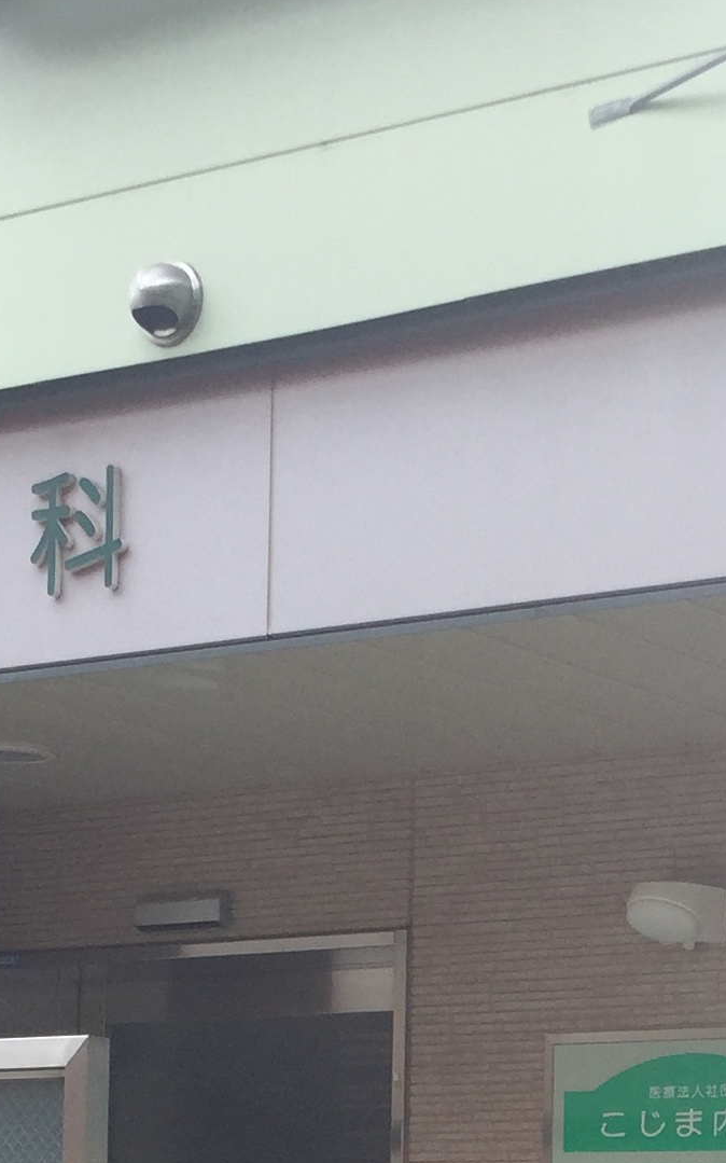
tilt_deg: +0.1
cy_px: 1305
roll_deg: -1.4
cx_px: 745
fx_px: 2945
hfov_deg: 13.8
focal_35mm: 93
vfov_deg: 21.1
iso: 32
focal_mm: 4.15
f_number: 2.2
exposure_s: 1/542
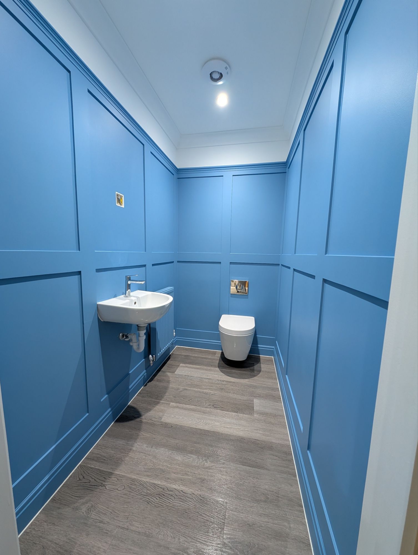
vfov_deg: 110.5
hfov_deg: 94.6
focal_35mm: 12
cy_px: 278
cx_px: 209
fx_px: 193
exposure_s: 1/25
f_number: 1.95
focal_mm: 2.23
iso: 114
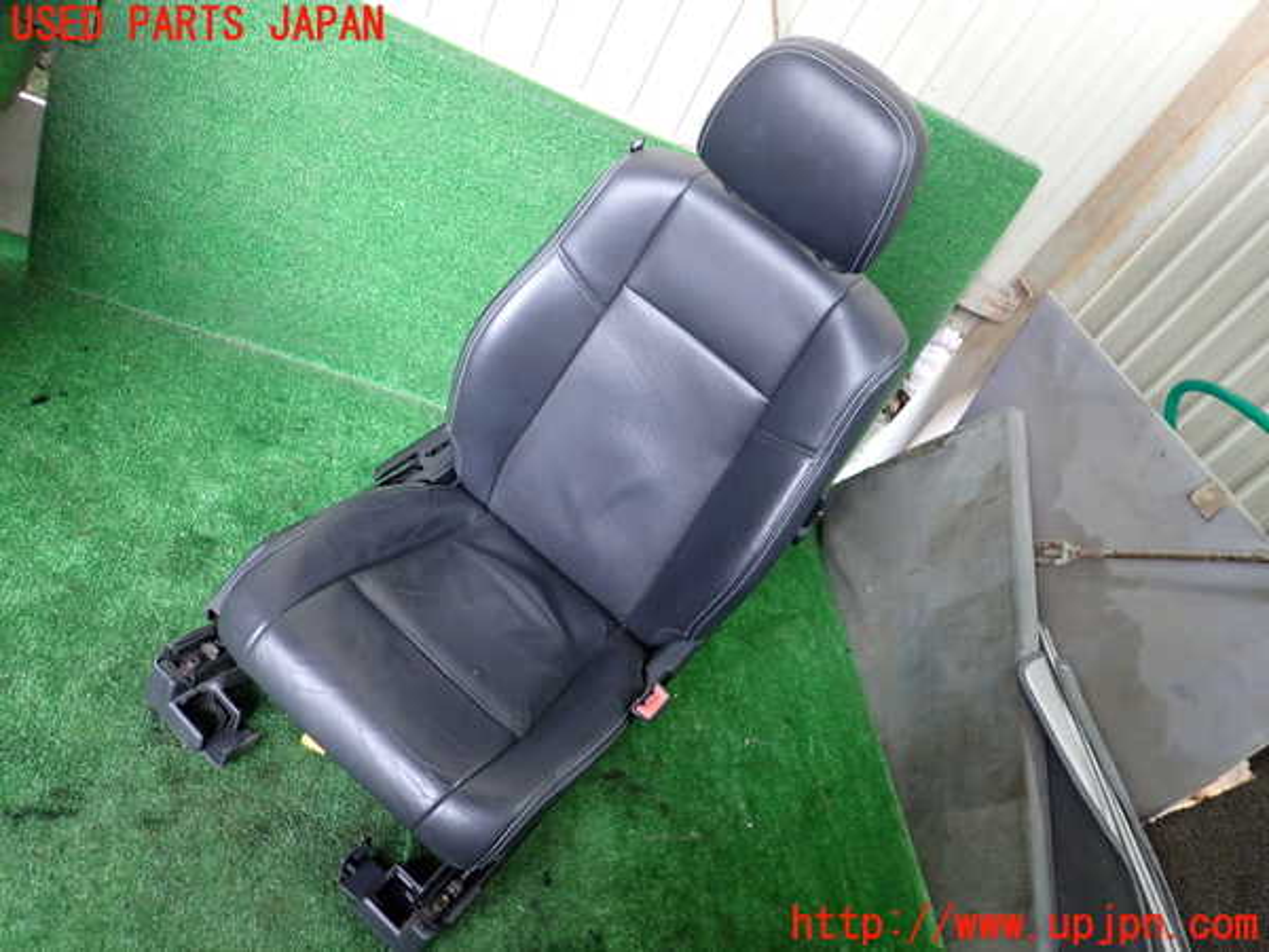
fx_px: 916
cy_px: 476
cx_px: 634
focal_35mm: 25
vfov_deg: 54.9
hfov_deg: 69.4
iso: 500
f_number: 2
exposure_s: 1/40
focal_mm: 4.5
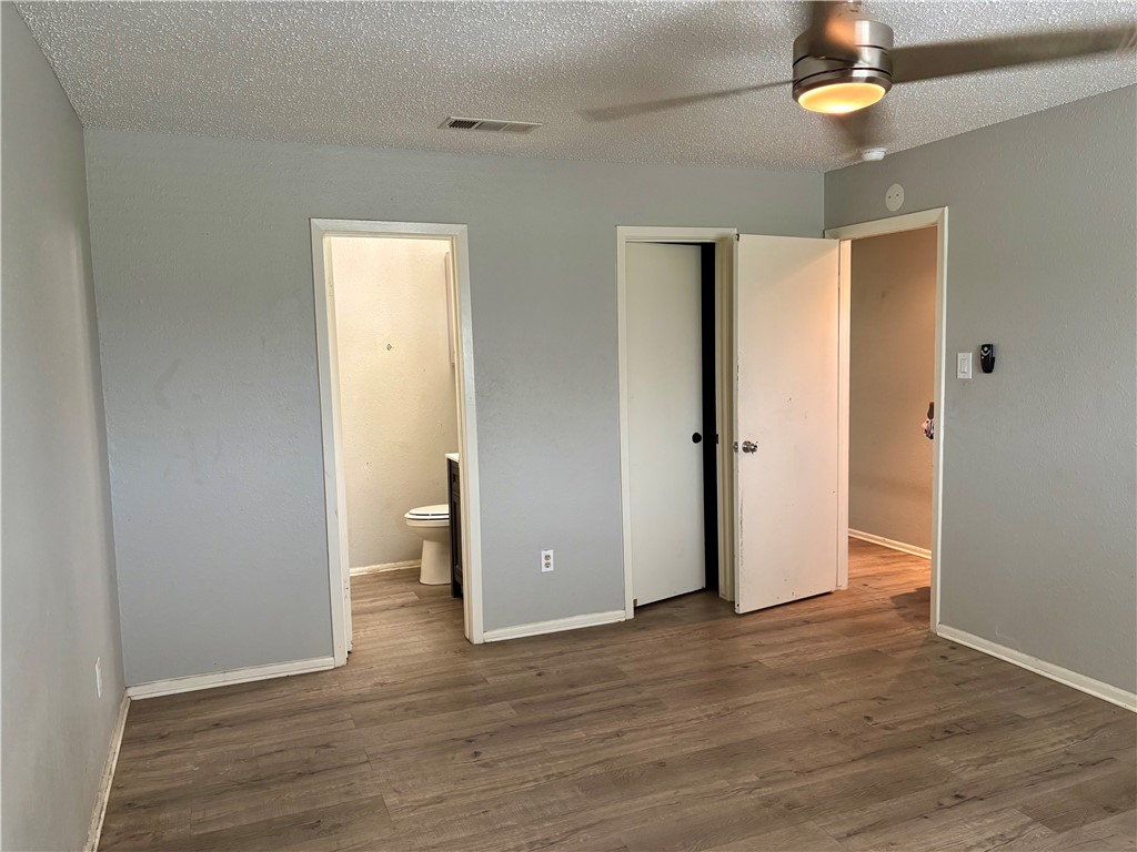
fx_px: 854
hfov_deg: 67.3
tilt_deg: -4.6
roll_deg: +1.5
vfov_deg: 53.1
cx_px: 568
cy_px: 426
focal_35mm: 26
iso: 200
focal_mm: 5.96
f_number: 1.6
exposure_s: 1/60
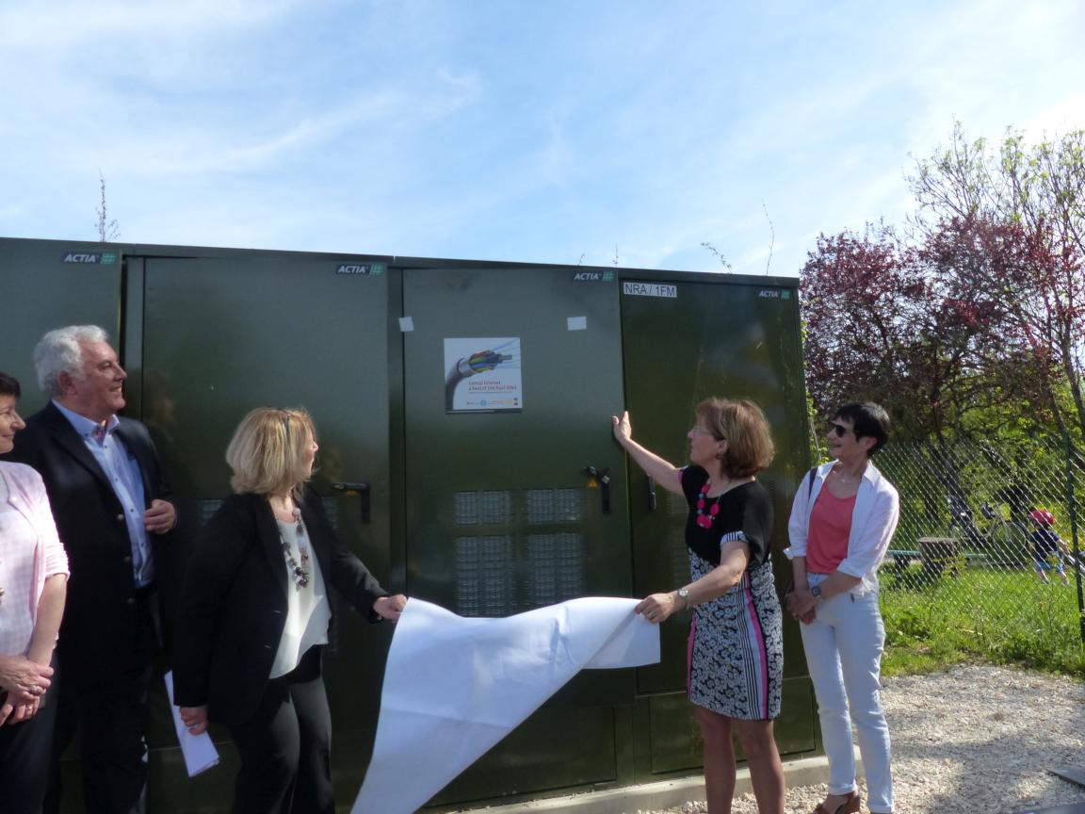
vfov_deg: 54.9
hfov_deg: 69.4
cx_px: 542
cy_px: 407
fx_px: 784
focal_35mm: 25
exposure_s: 1/640
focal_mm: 4.5
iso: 160
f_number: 4
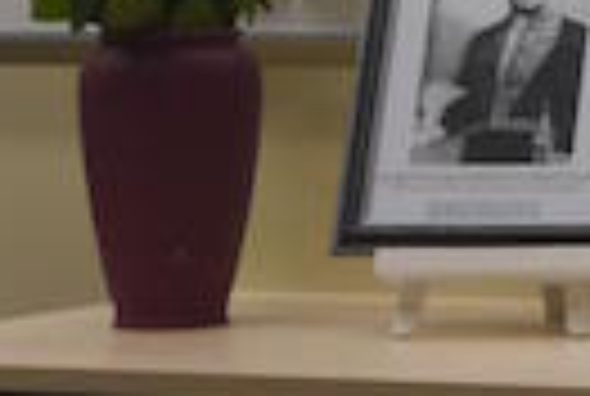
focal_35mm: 283
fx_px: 4649
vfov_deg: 4.8
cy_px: -430
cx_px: 1617
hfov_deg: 6.7
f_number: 4.9
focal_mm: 24
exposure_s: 1/60
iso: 320
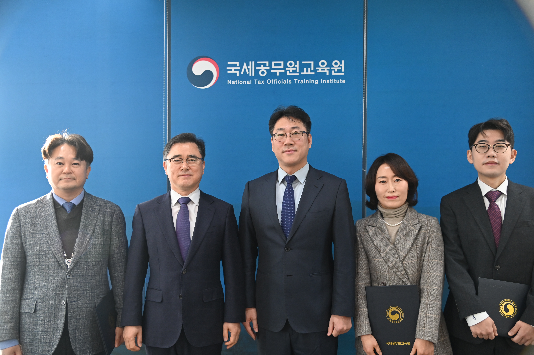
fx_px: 474
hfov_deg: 58.7
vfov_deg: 41.1
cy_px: 178
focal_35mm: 32
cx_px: 267
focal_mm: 32
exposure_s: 1/125
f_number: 4
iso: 1800
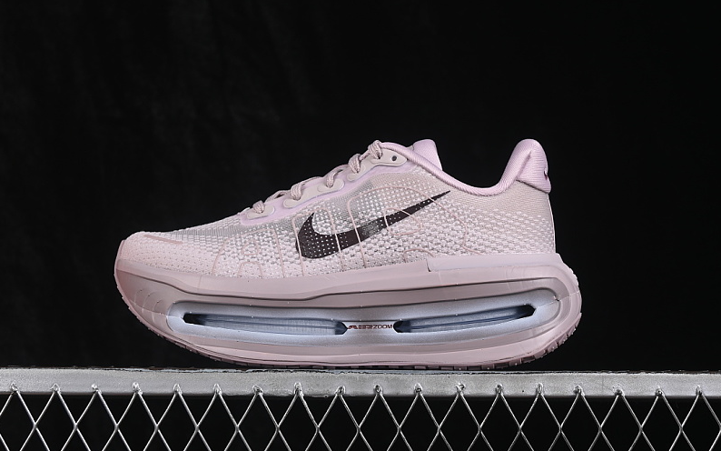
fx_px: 1513
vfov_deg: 16.9
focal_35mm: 77
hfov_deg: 26.8
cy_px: 219
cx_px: 360
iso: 160
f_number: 8
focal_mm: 50
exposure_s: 1/80
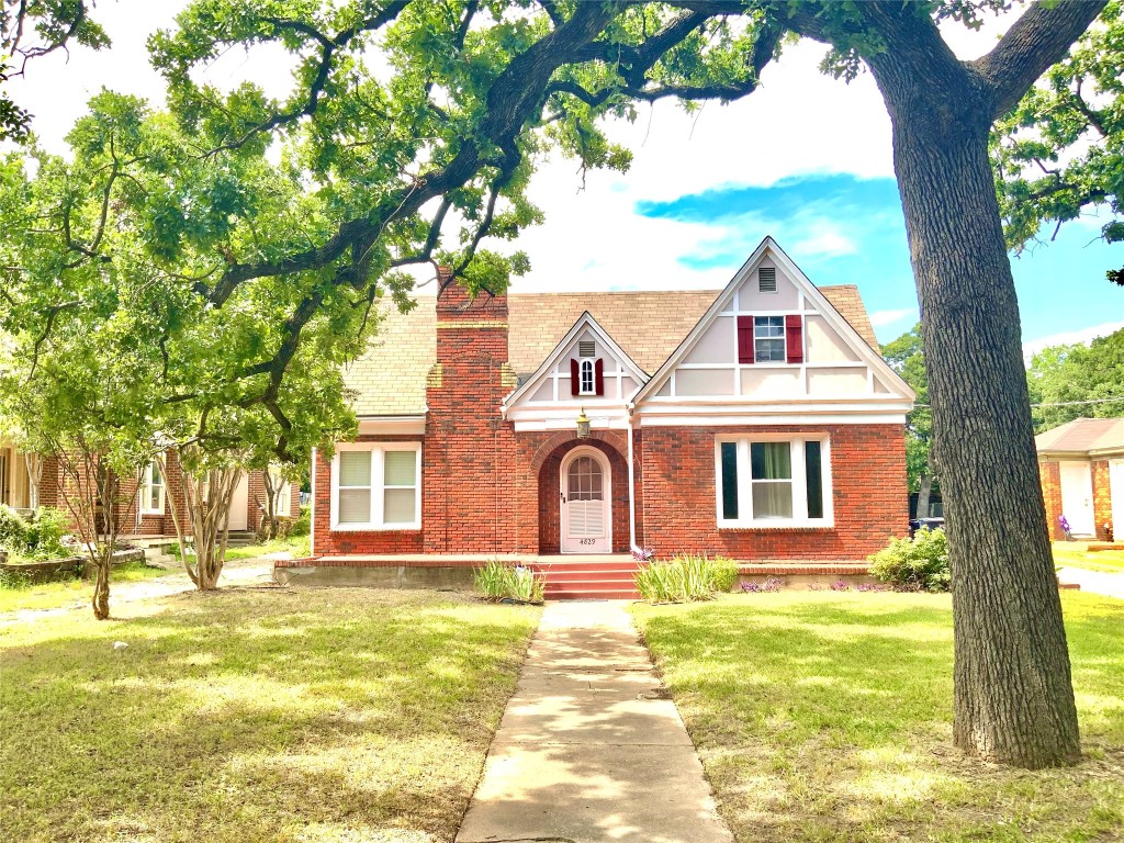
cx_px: 562
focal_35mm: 29
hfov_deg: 61.7
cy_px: 422
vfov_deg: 48.2
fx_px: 942
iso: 16
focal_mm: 3
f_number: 1.8
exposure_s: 1/770
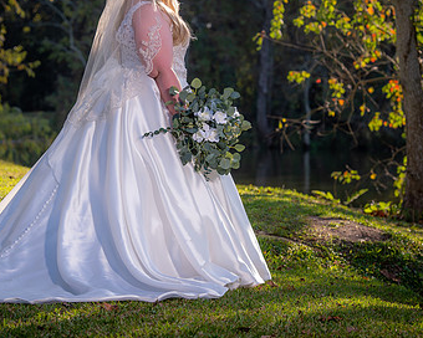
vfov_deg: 8.8
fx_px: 2203
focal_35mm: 176
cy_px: 112
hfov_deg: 11.0
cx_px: 154
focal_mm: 110
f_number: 5.6
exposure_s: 1/125
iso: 100
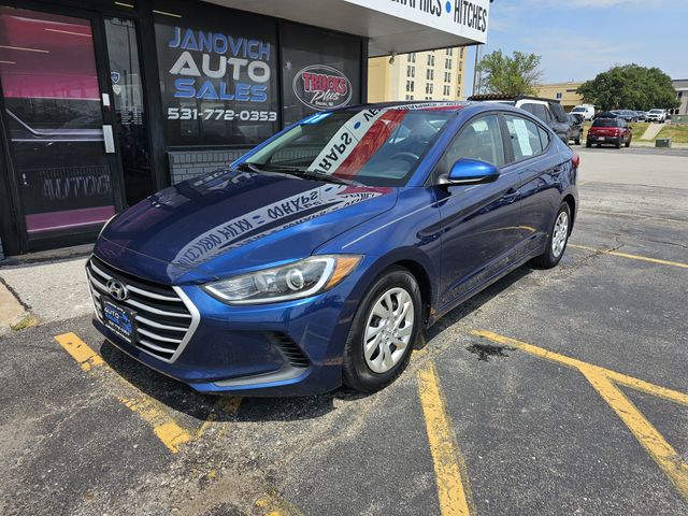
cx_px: 344
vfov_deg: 58.9
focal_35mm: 23
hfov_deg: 73.9
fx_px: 457
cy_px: 258
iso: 10
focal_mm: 6.3
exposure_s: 1/617
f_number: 1.7
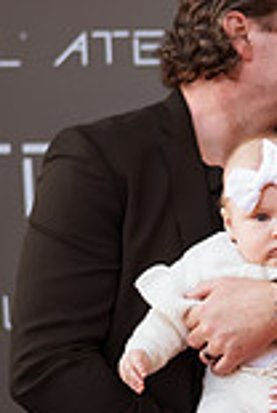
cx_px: 349
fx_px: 1930
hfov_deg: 8.1
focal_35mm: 168
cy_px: 197
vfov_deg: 12.2
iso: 125
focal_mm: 58
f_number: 1.4
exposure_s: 1/1000
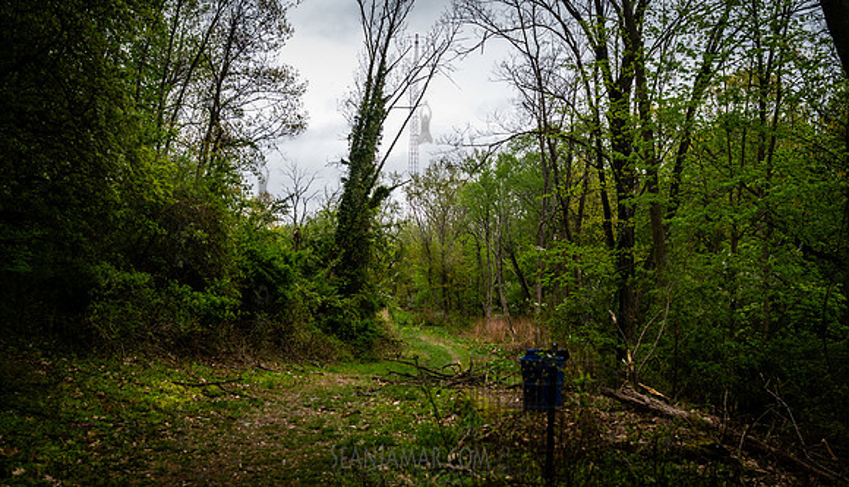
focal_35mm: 36
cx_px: 424
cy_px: 282
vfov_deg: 32.9
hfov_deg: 54.5
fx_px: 825
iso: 500
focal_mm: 35
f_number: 4
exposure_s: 1/400
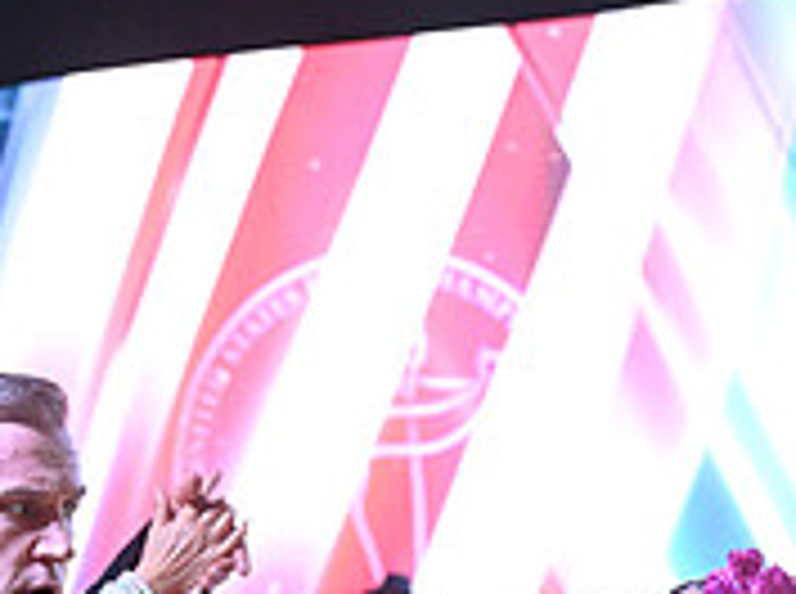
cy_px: 1134
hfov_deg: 6.6
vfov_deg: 4.9
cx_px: 434
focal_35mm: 300
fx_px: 6885
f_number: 7.1
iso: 3200
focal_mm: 95
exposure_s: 1/400
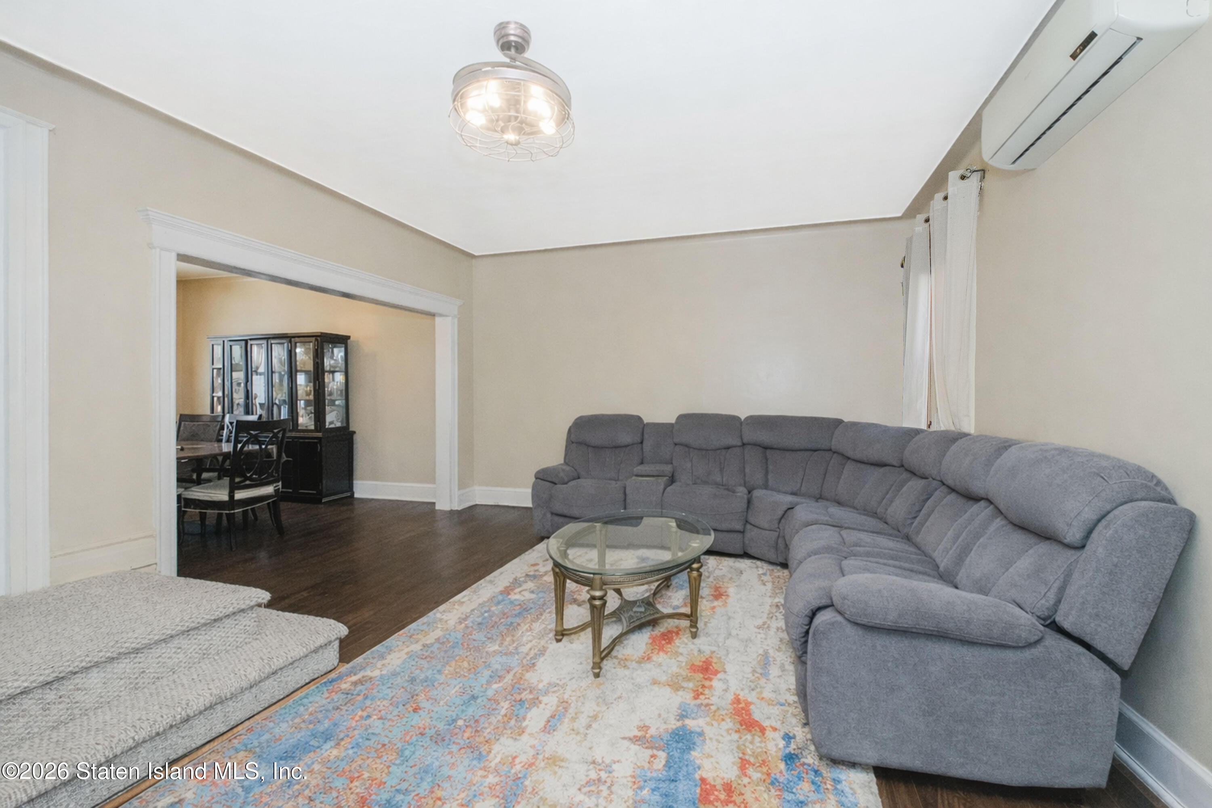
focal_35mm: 15
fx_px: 505
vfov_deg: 77.3
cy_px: 404
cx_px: 606
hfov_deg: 100.4
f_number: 8
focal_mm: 10
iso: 2000
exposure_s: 1/60
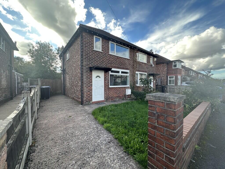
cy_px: 84
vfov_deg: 85.7
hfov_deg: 102.1
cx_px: 112
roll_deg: +0.5
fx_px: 91
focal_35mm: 14
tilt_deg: -2.3
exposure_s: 1/300
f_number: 2.2
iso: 40
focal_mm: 2.22
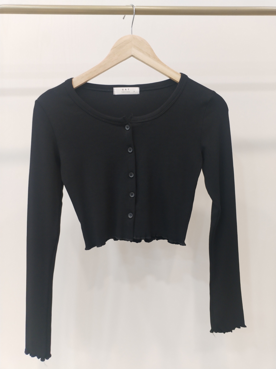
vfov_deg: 61.7
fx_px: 308
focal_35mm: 29
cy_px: 184
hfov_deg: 48.2
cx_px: 138
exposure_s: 1/40
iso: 398
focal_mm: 4.75
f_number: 1.8
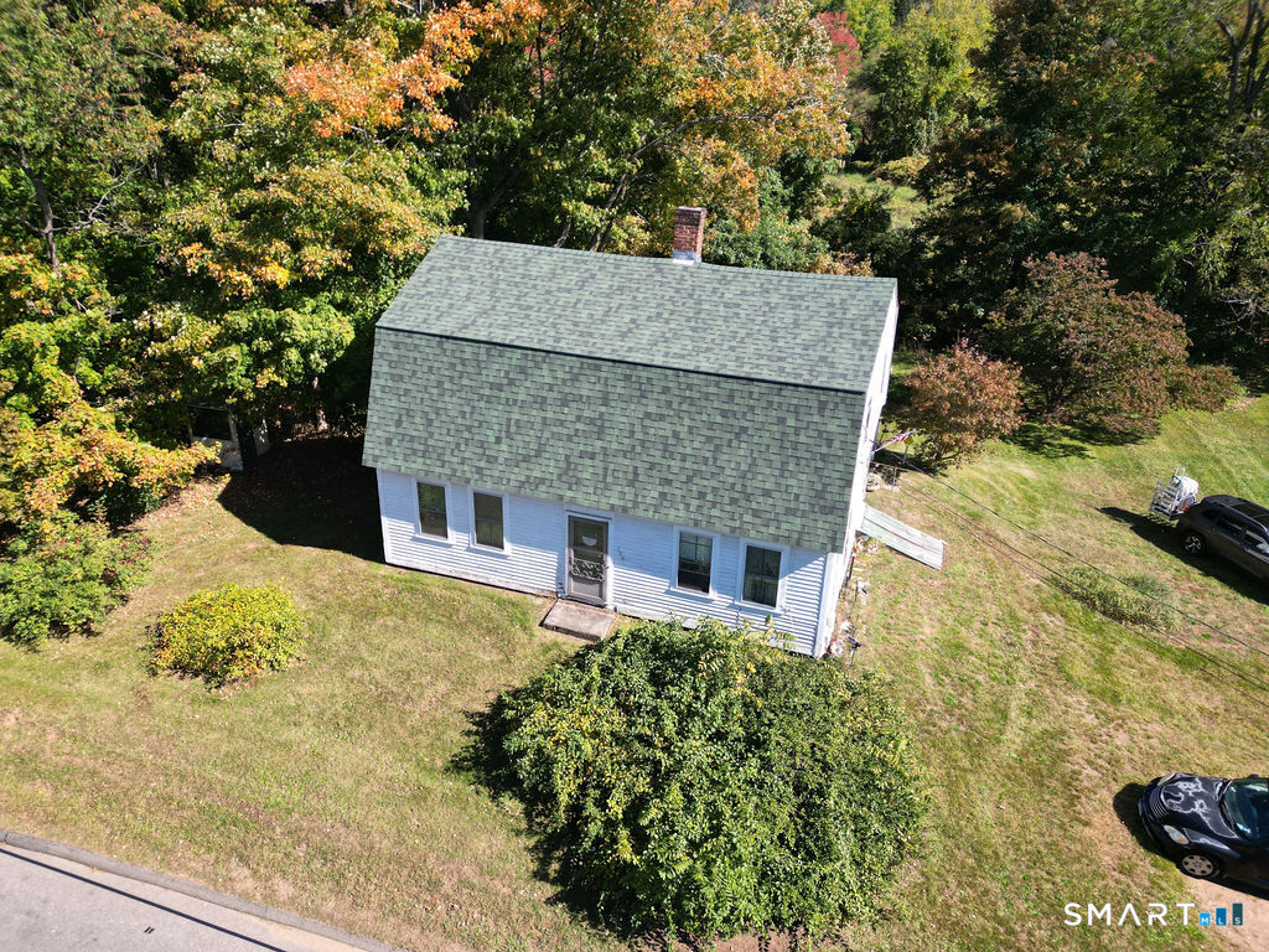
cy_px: 476
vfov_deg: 56.8
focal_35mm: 24
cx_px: 634
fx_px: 880
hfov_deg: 71.6
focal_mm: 6.72
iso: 100
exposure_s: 1/1250
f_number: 1.7
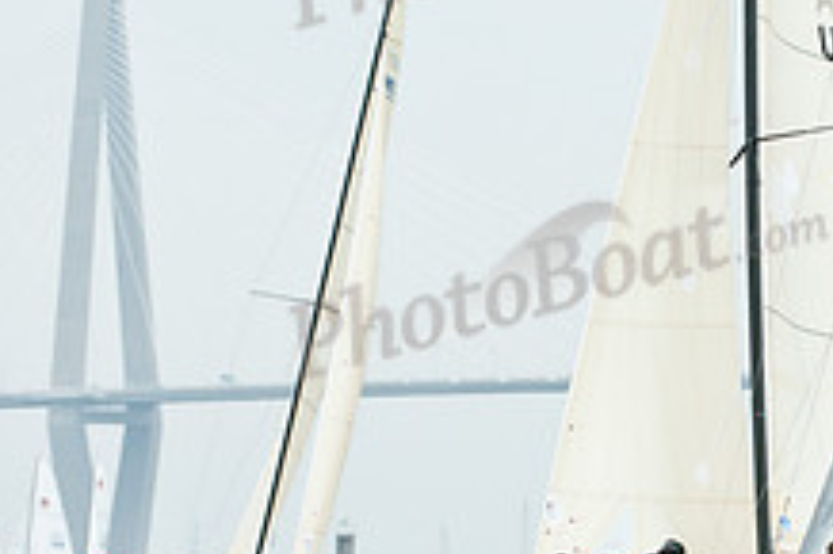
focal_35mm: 862
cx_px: 1009
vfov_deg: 1.6
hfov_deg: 2.4
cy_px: 426
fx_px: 19930
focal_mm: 210
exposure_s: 1/640
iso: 200
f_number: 6.3
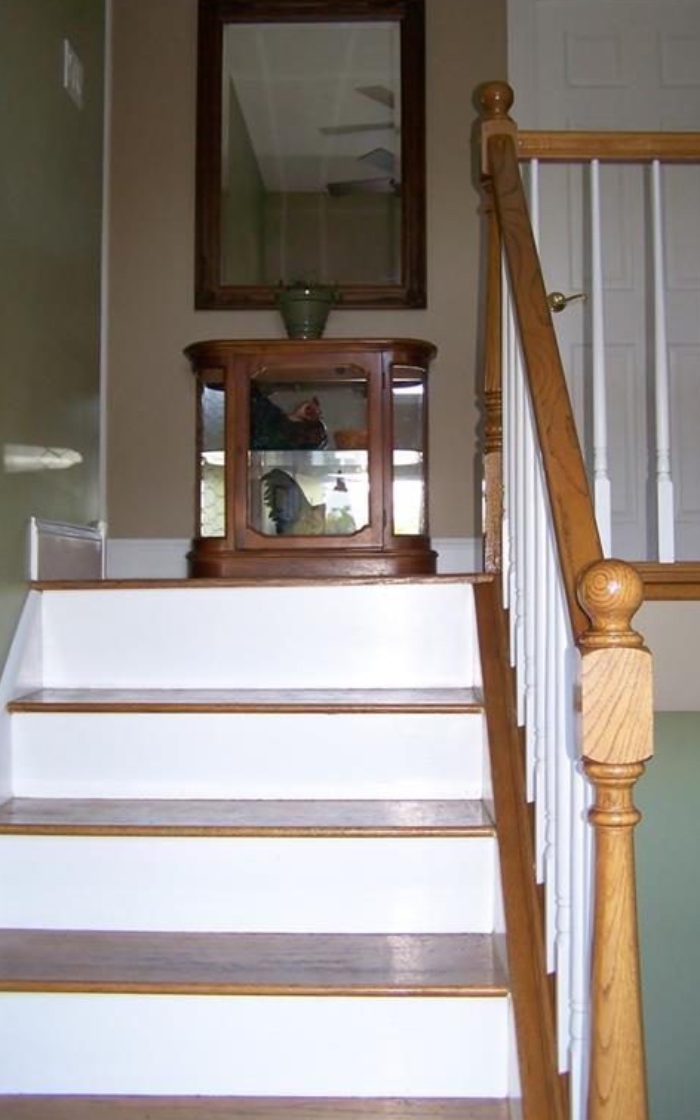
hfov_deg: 31.3
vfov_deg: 48.2
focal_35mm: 41
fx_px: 1251
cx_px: 352
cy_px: 553
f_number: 2.8
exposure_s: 1/60
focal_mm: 6.3
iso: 200
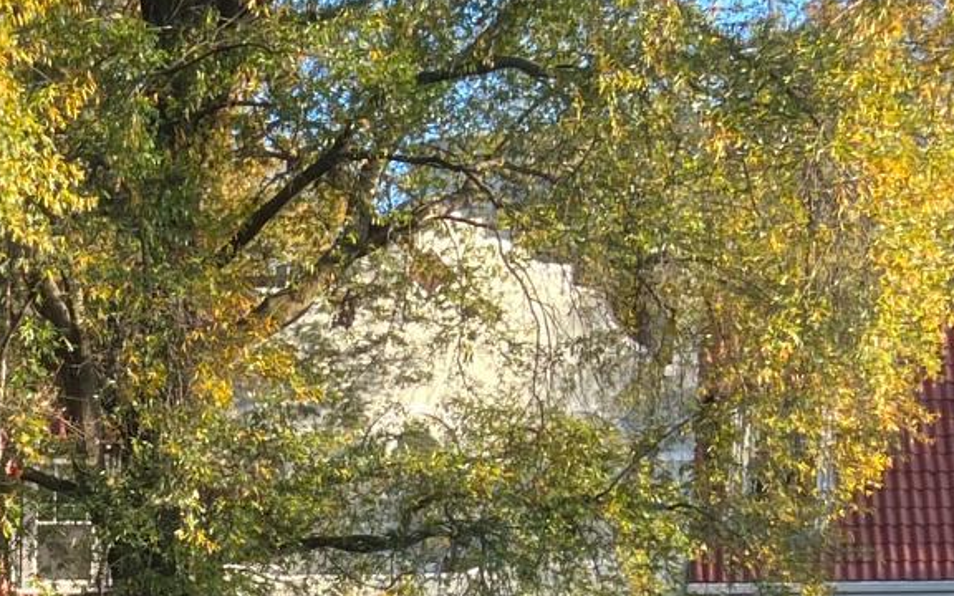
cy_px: 998
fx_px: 2548
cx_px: -424
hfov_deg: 19.0
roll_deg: +0.5
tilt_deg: -8.2
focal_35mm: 98
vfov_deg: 12.4
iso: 32
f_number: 1.5
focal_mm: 5.7
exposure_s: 1/104
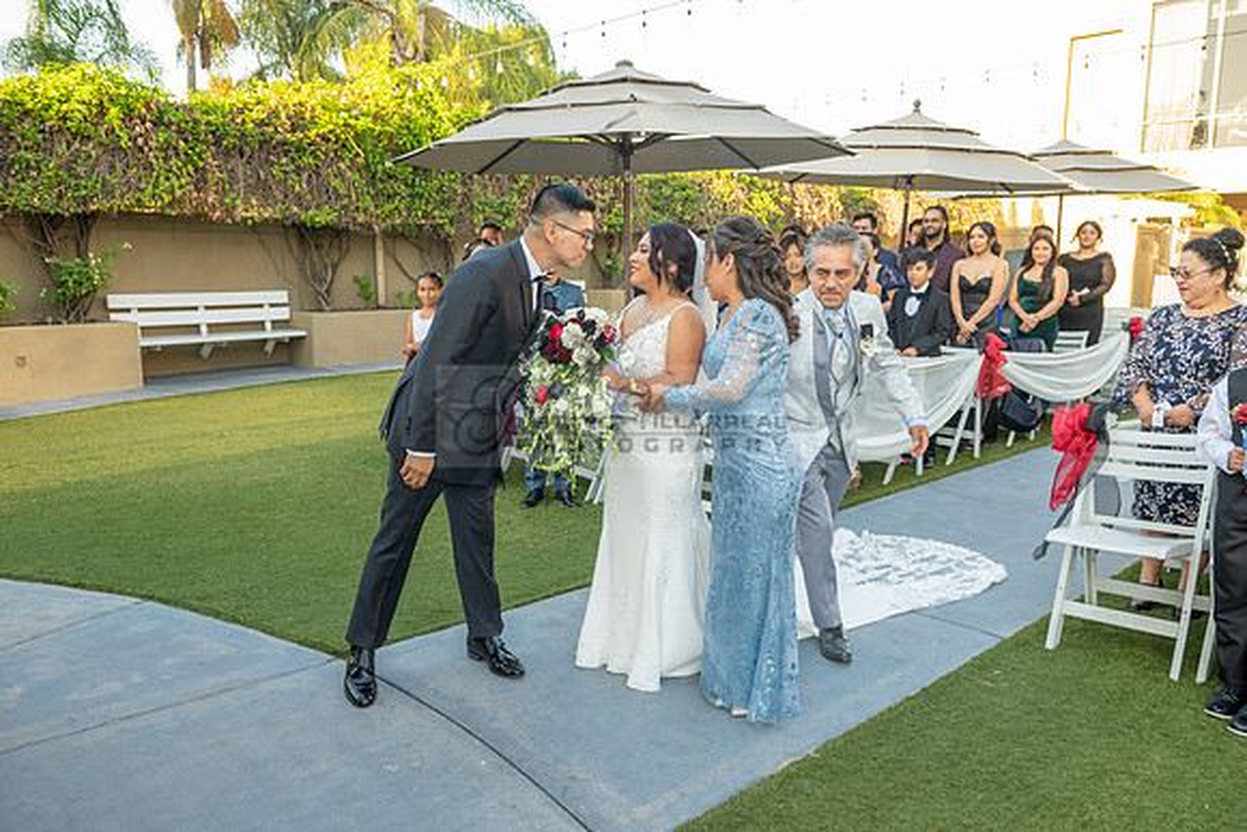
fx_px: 970
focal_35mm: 28
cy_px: 416
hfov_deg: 65.5
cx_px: 624
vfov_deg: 46.4
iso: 500
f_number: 5.6
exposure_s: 1/200
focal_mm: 28
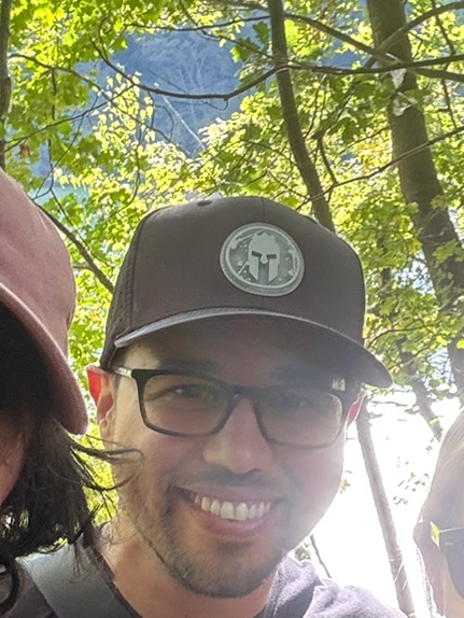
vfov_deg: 23.7
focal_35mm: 82
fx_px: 1464
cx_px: 398
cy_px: 423
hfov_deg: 17.8
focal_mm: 2.69
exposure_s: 1/91
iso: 80
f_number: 1.9
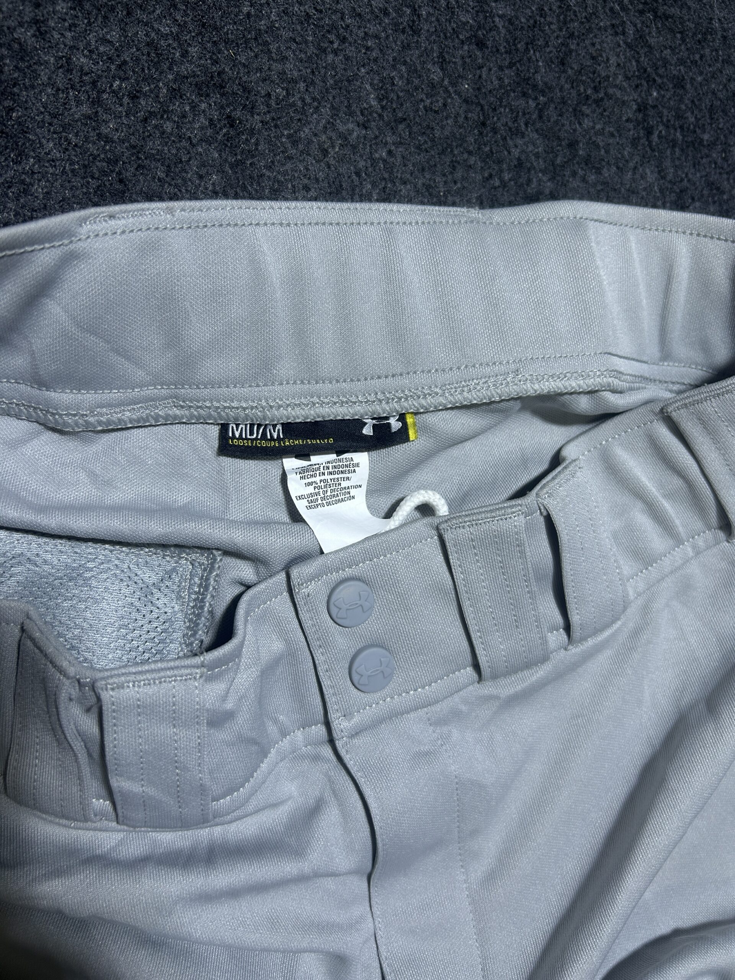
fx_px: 736
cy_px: 490
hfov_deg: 53.1
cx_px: 368
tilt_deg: -62.9
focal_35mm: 26
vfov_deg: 67.3
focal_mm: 5.7
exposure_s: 1/100
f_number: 1.5
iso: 40
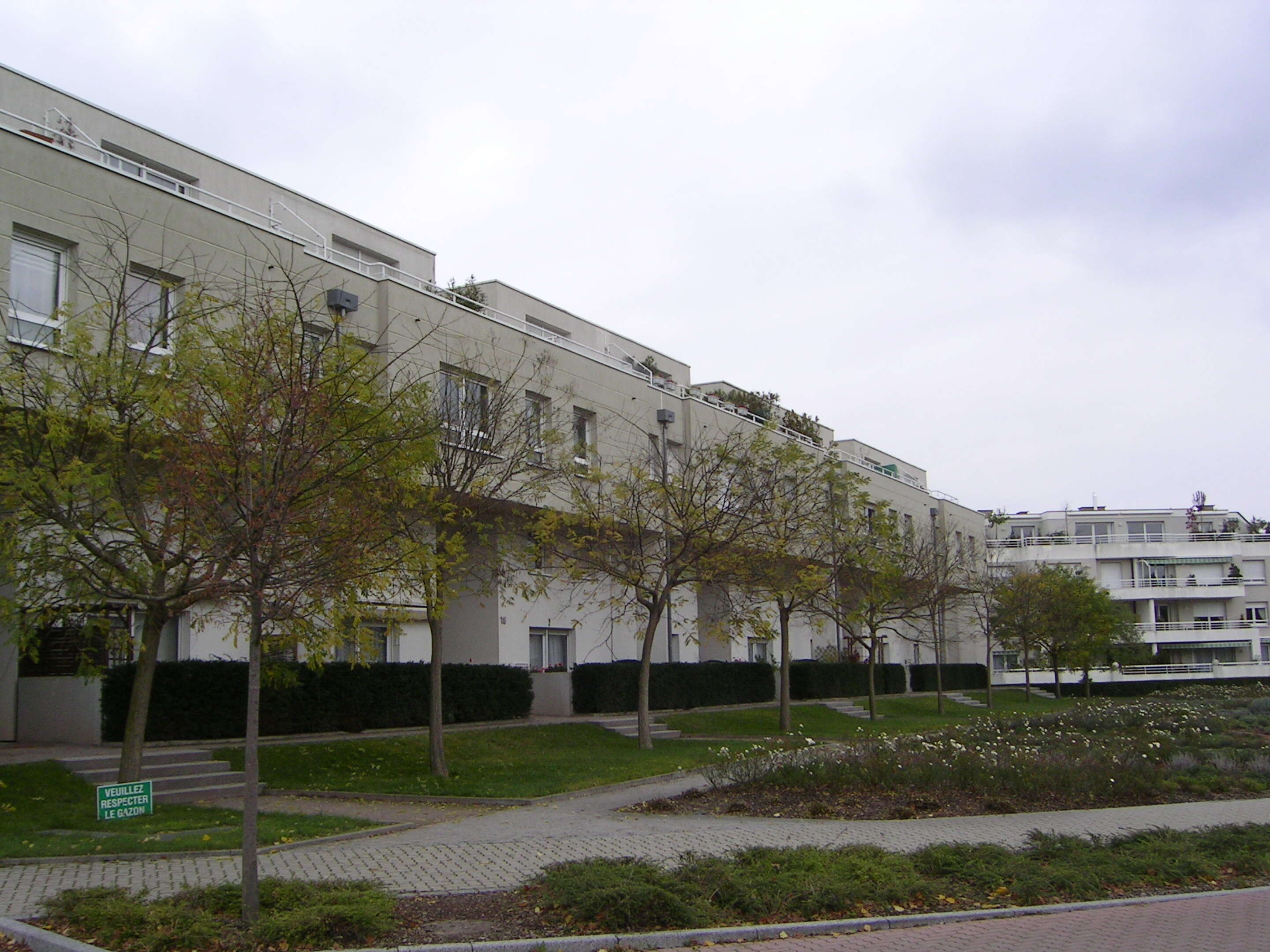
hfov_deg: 50.1
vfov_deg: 38.7
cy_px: 476
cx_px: 635
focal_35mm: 37
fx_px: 1357
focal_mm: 5.8
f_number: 5.1
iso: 71
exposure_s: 1/157
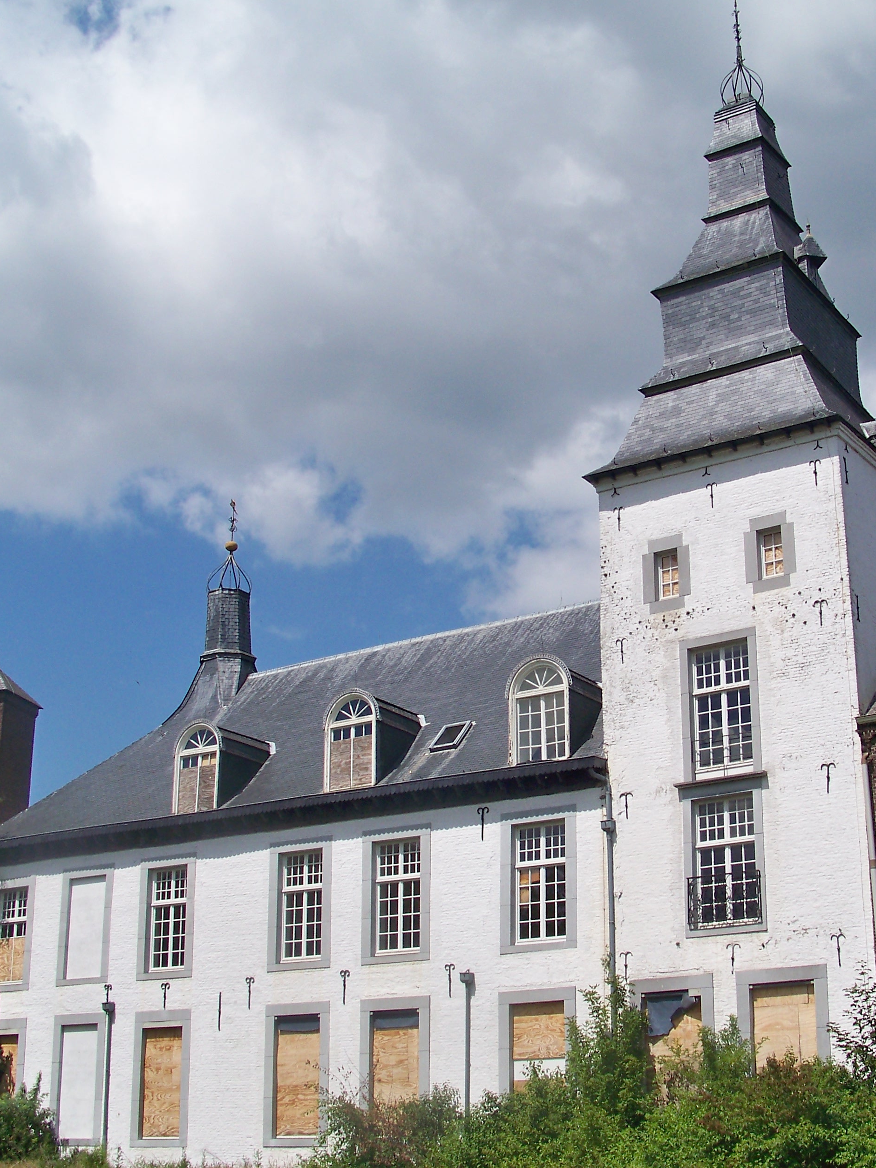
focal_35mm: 48
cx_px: 562
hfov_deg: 30.1
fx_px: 1620
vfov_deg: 39.7
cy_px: 589
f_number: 4
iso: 64
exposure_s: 1/1000
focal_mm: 5.85
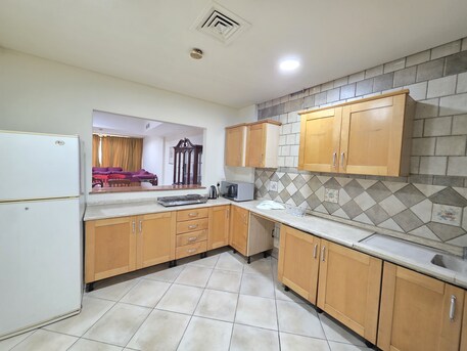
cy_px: 176
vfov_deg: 89.9
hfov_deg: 106.2
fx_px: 175
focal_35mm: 13
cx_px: 234
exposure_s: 1/50
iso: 640
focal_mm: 2.2
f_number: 1.9
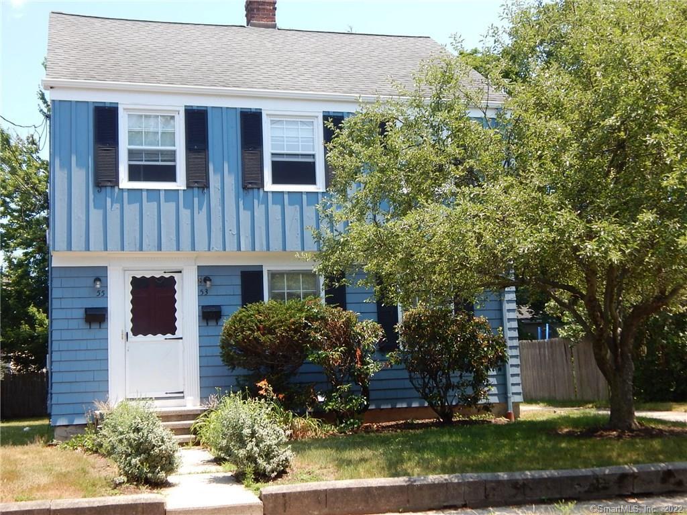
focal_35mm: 48
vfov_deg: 30.3
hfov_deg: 39.7
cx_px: 344
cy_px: 258
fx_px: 953
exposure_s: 1/400
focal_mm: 8.6
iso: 125
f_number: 3.7
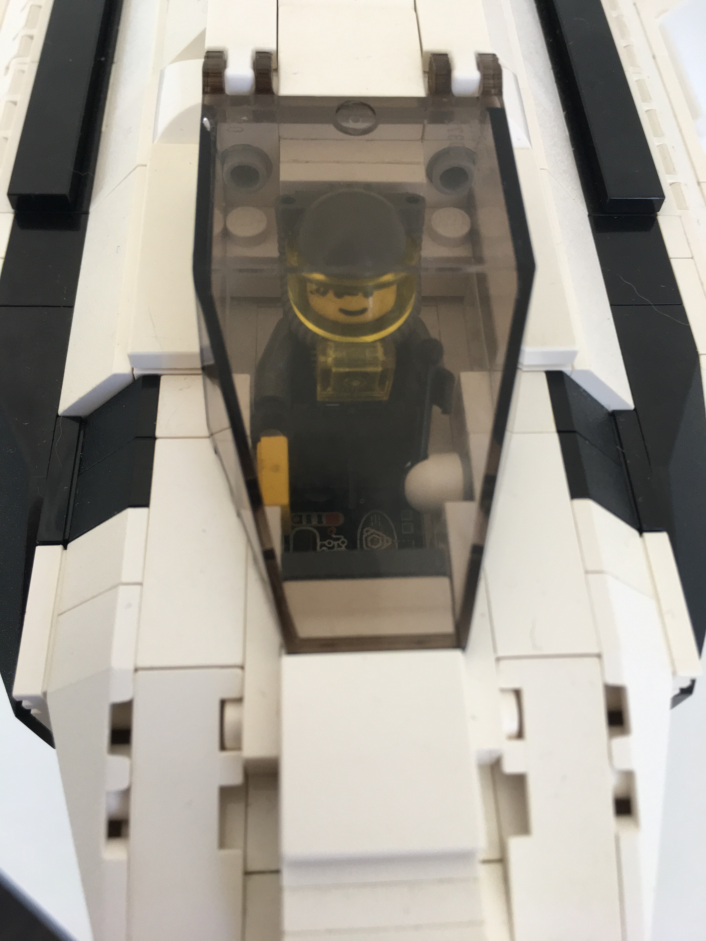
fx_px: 789
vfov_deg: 61.7
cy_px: 470
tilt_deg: -61.1
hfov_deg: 48.2
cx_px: 353
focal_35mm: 29
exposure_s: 1/30
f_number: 2.2
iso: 80
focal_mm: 4.15
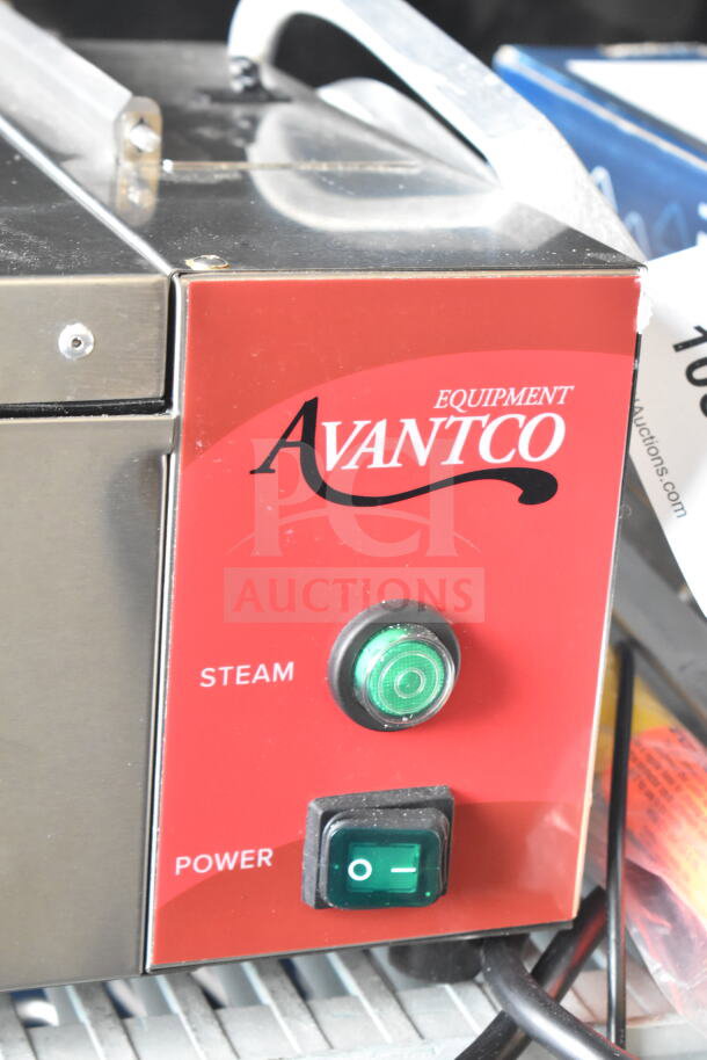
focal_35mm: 82
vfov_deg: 24.6
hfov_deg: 16.6
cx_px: 354
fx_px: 2428
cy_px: 530
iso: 3200
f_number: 5.6
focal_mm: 55
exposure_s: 1/100
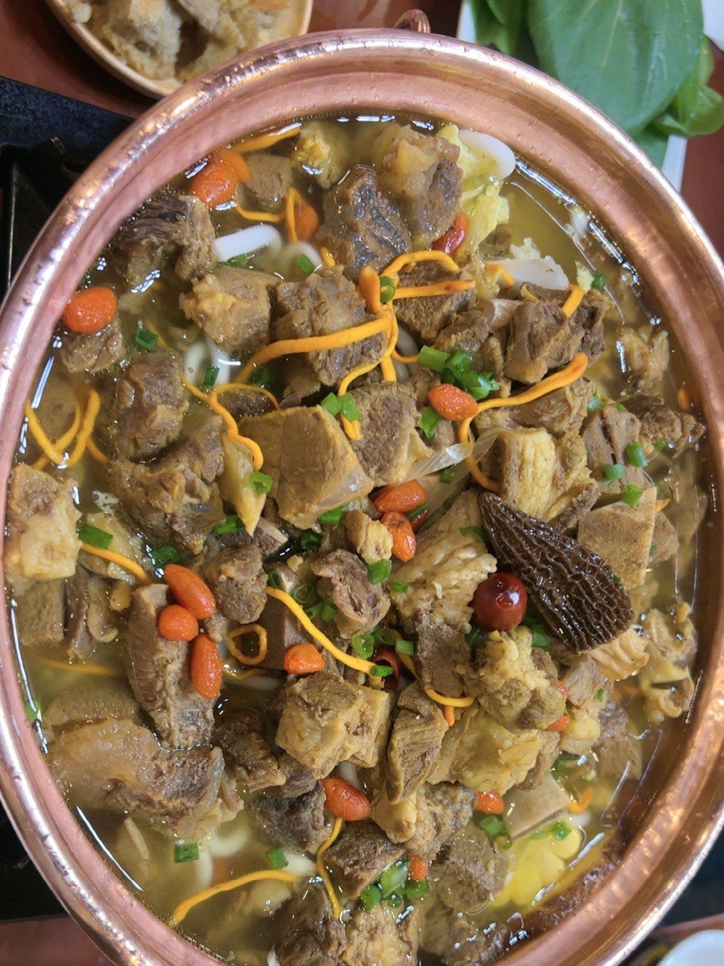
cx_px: 362
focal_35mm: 59
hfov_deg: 24.8
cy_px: 483
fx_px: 1645
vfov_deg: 32.7
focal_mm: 5.7
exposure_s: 1/50
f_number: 1.5
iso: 200
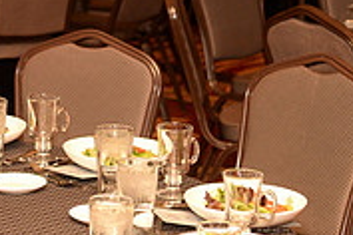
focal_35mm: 164
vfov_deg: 8.3
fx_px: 1608
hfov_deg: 12.0
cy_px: 22
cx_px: -174
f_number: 4.5
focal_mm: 50
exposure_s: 1/160
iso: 1000
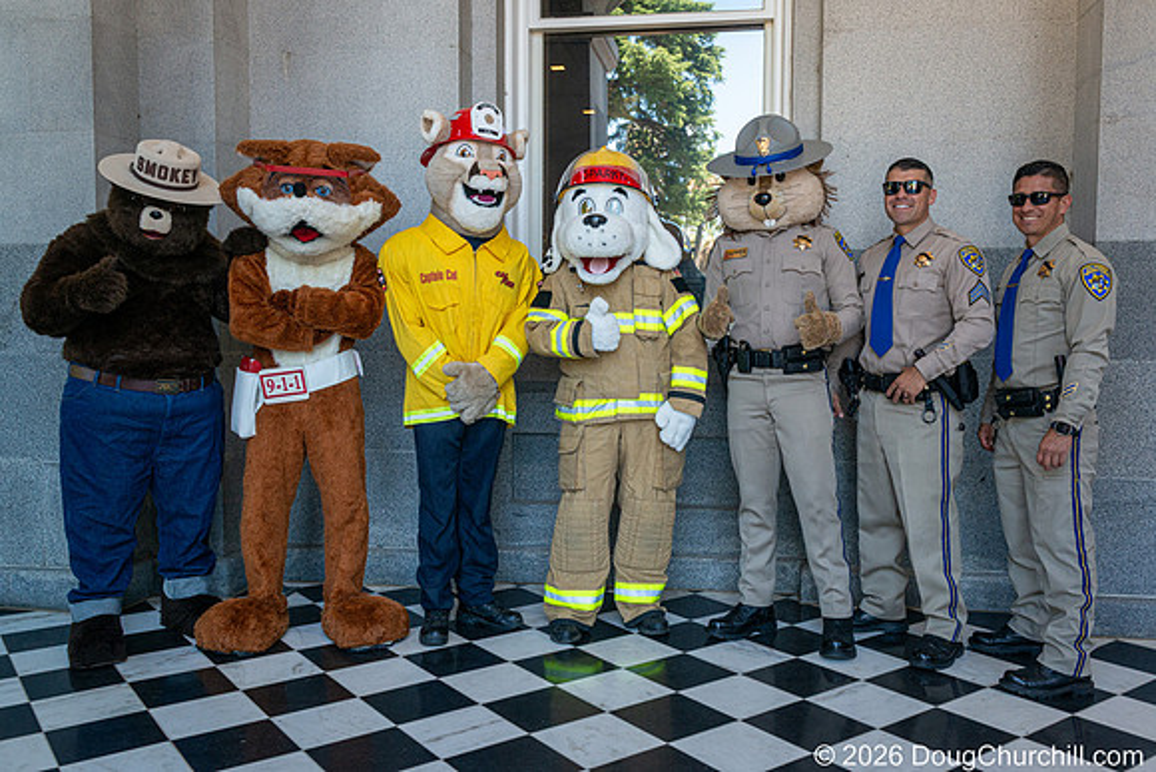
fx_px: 1001
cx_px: 590
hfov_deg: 60.0
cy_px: 394
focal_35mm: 31
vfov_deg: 42.2
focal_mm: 28
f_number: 8
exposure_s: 1/60
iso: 1000
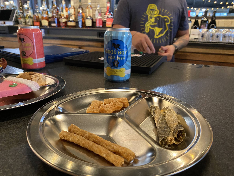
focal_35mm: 26
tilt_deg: -17.8
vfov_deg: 53.1
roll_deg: -1.1
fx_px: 176
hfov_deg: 67.3
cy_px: 88
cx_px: 117
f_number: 1.8
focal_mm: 4.25
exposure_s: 1/60
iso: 400
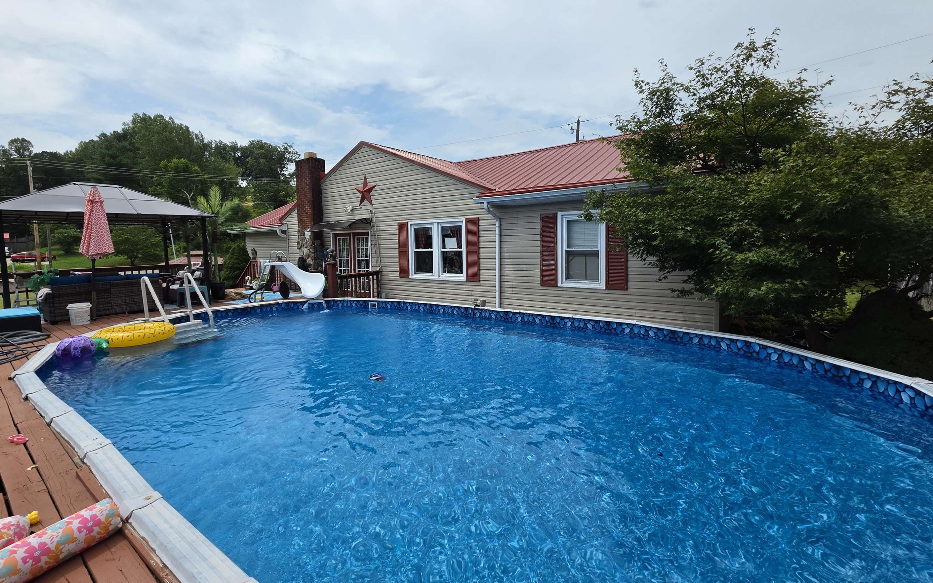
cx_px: 443
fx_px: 381
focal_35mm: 15
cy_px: 265
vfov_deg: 74.6
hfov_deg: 101.4
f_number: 1.9
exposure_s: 1/2628
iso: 32
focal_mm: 2.2
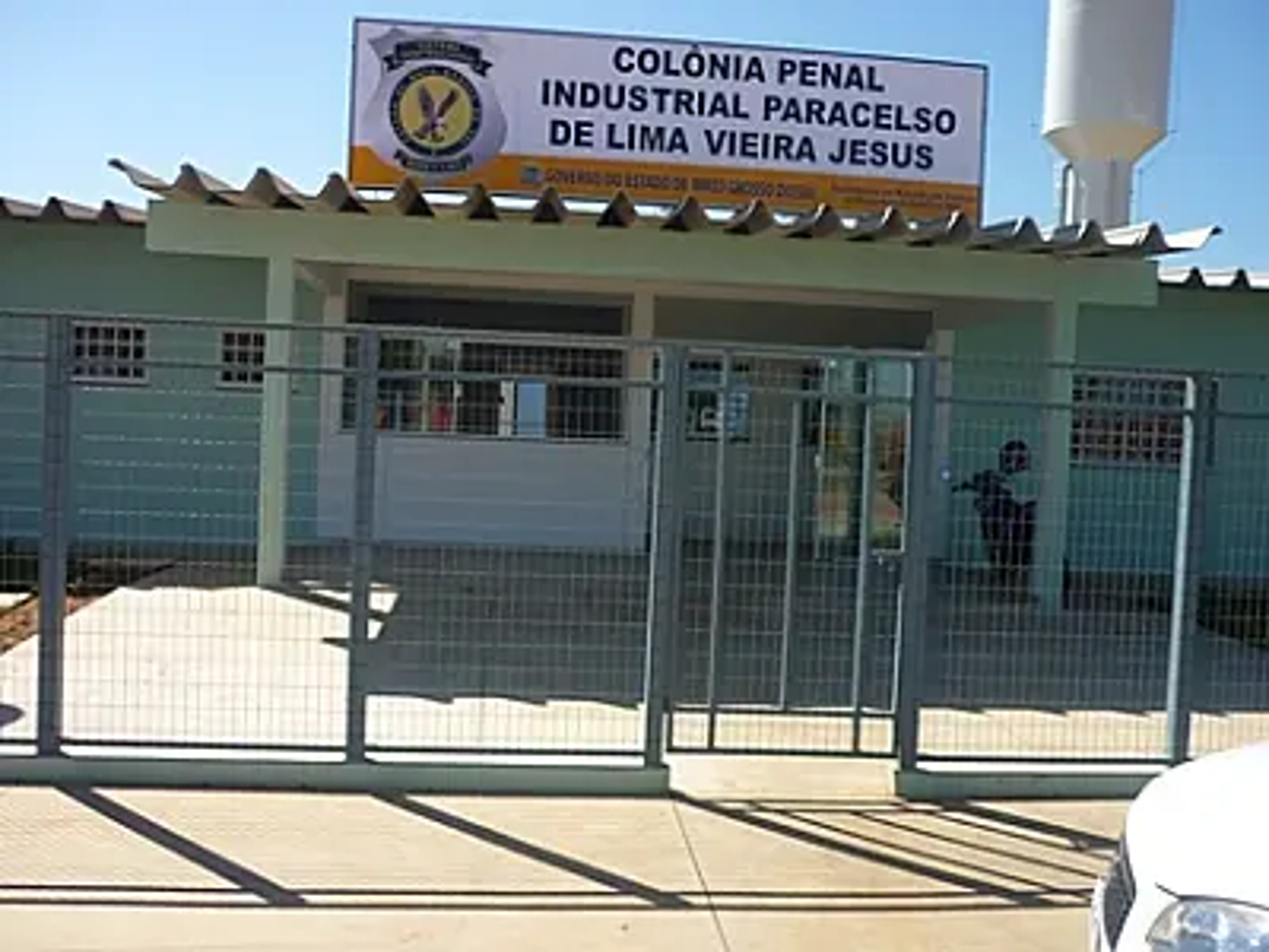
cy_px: 476
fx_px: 1210
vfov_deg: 42.9
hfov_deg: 55.4
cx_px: 634
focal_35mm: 33
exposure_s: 1/1000
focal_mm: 5.5
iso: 80
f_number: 2.8
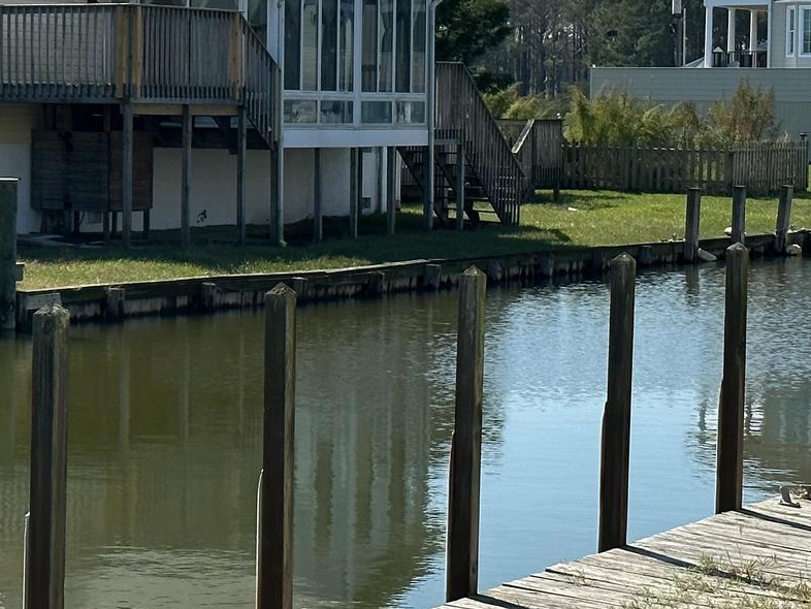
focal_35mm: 125
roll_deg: -0.6
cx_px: 246
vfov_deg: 11.8
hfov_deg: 15.7
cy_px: 152
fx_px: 2929
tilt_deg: -1.6
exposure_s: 1/5263
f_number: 1.78
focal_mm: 6.86
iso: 64
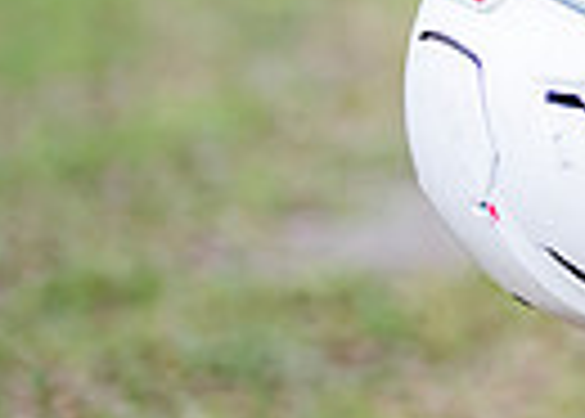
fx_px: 4472
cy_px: -339
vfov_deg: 5.3
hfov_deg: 7.2
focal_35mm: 269
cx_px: 1216
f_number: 1.2
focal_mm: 50
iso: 800
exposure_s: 1/500
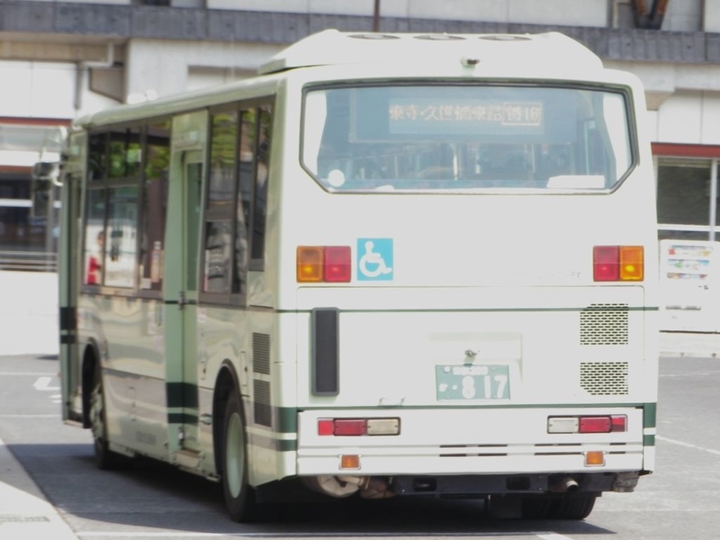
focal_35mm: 144
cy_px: 270
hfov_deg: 13.7
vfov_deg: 10.3
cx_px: 360
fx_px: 2995
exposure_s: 1/125
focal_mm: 25.8
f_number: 5.3
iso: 80
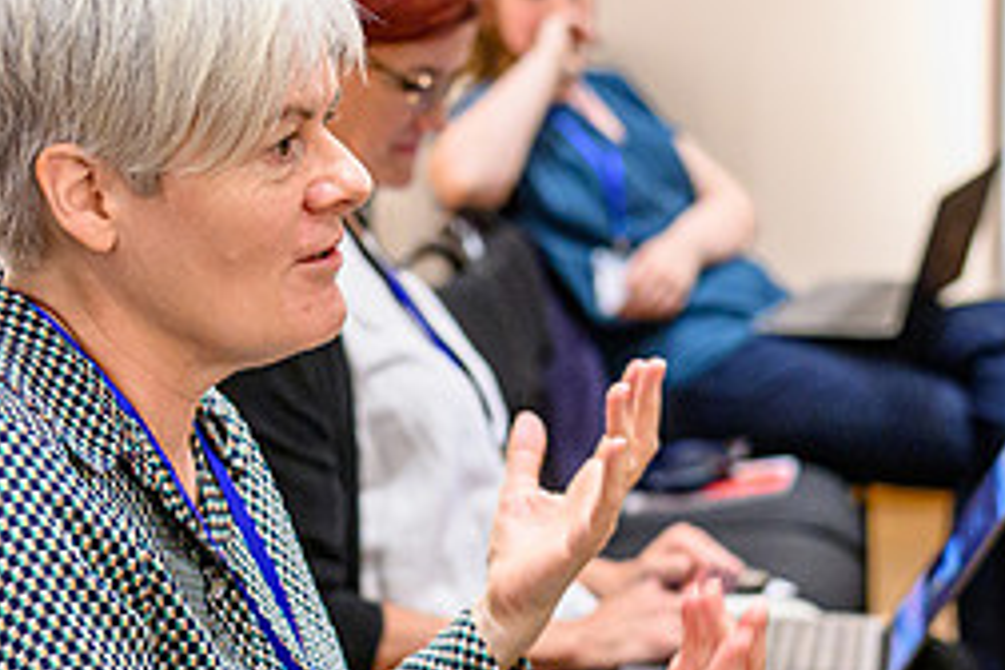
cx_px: 602
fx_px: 3378
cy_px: 343
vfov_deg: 11.3
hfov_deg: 16.9
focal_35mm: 121
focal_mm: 35
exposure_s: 1/125
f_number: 2
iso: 2000
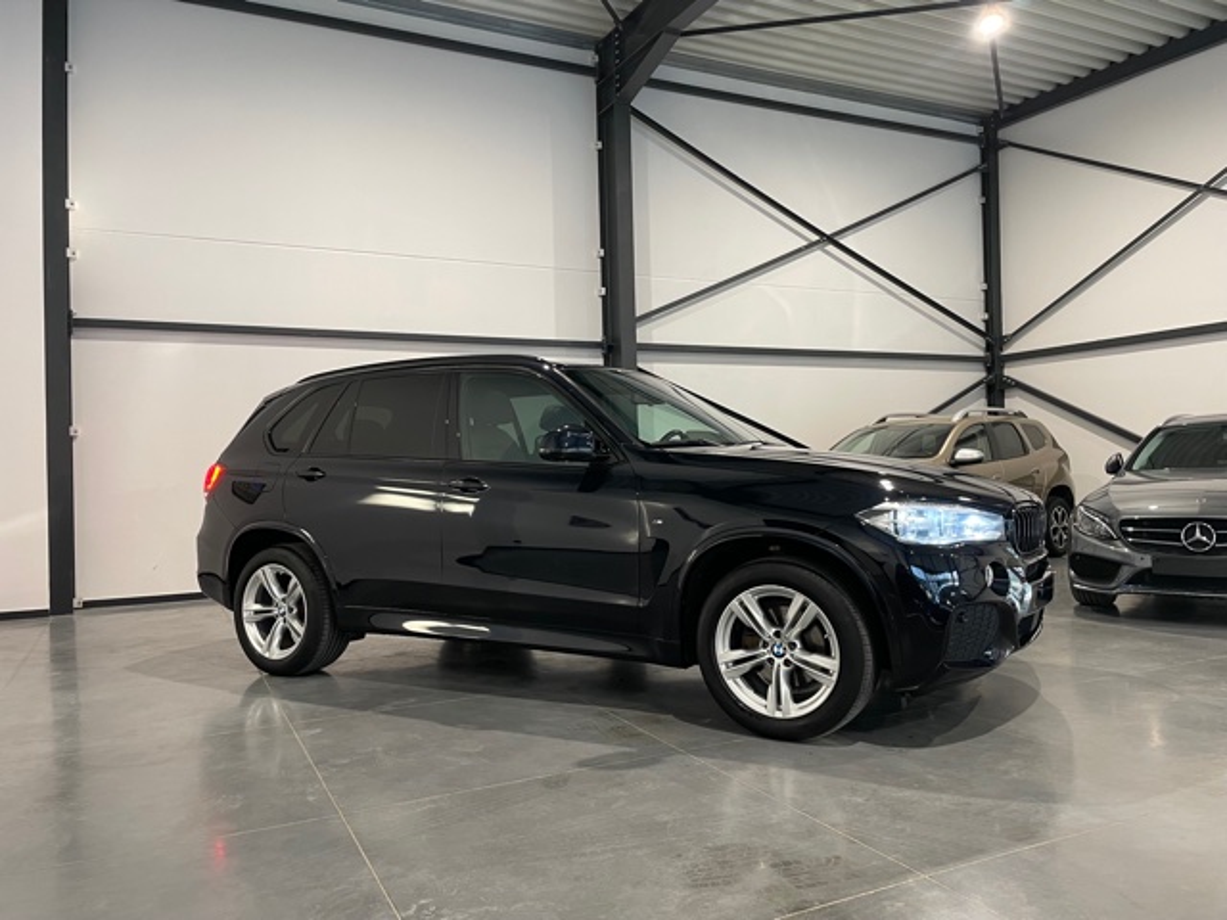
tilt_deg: -0.1
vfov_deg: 53.1
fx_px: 922
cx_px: 614
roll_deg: +1.4
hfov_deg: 67.3
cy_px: 460
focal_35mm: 26
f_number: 1.6
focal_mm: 4.2
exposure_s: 1/50
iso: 80
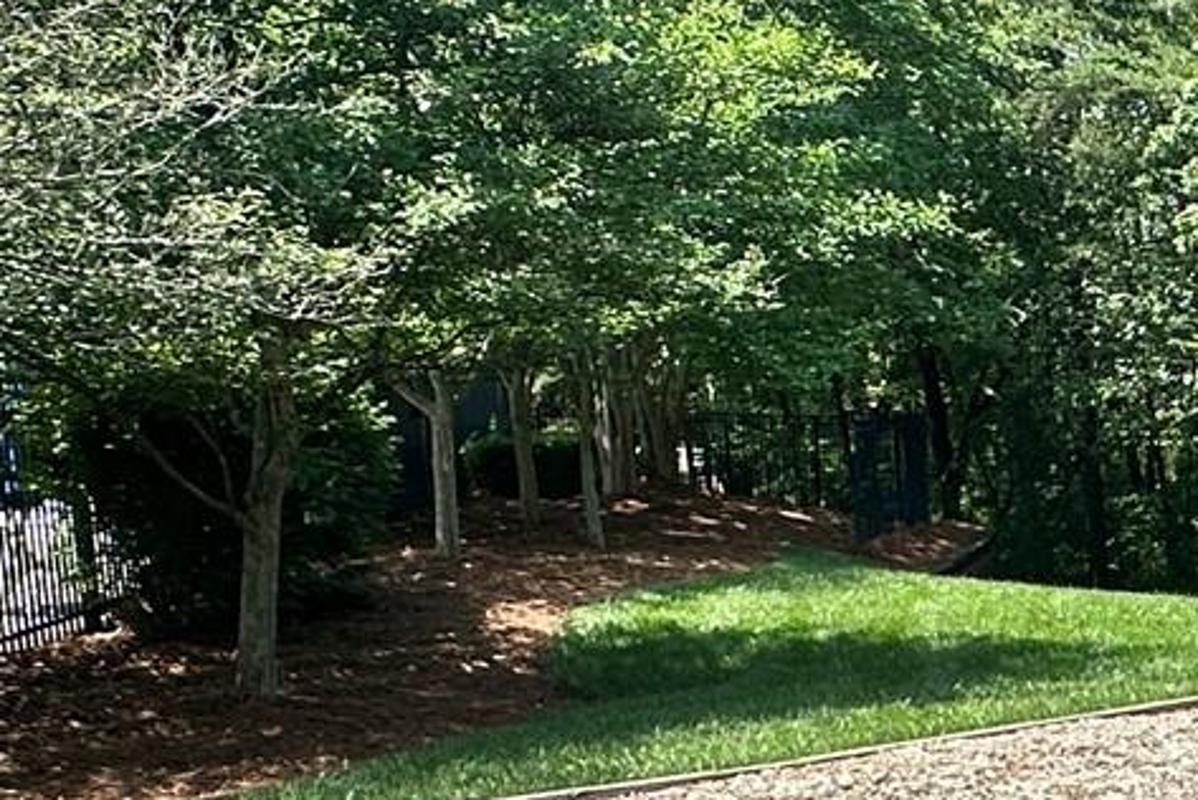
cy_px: 613
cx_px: 1661
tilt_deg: -7.7
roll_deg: +0.1
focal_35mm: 63
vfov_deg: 21.4
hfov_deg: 25.9
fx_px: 2098
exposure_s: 1/690
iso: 40
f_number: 2.2
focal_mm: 2.22
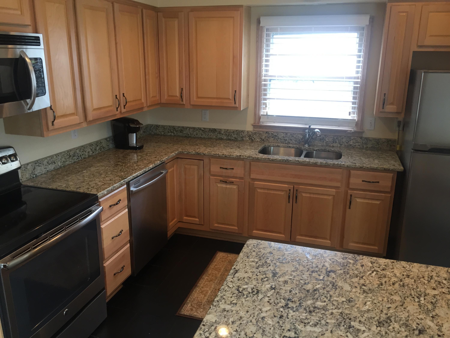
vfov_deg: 48.2
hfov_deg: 61.7
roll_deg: -1.8
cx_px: 225
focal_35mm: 29
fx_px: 377
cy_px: 169
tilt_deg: -16.6
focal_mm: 4.15
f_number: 2.2
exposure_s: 1/30
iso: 32
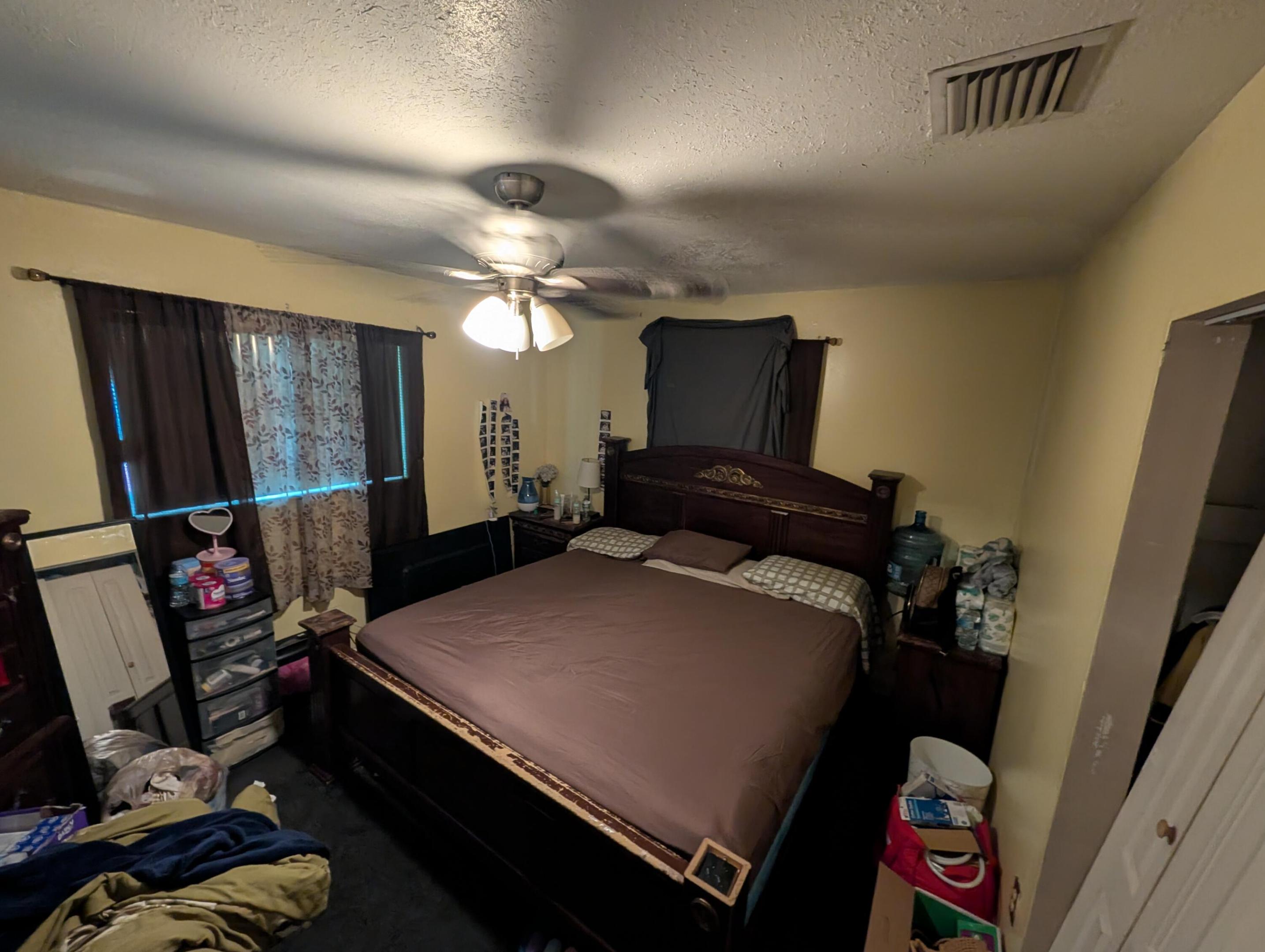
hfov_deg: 110.5
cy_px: 476
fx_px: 439
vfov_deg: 94.6
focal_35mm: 12
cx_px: 632
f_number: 1.7
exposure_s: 1/24
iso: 223
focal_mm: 2.02
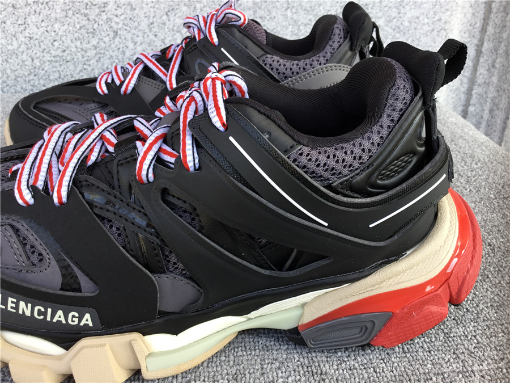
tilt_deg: -28.9
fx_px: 457
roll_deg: -0.9
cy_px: 192
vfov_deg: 45.4
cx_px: 255
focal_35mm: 31
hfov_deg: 58.4
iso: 25
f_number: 2.4
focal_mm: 3.3
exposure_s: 1/100
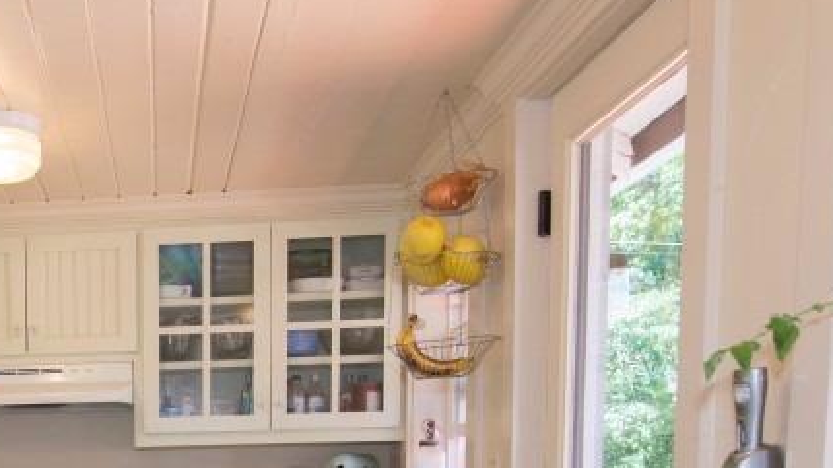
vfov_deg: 24.3
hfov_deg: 42.1
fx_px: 994
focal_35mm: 45
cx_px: 95
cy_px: 546
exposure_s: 1/200
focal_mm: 16
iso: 640
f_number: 5
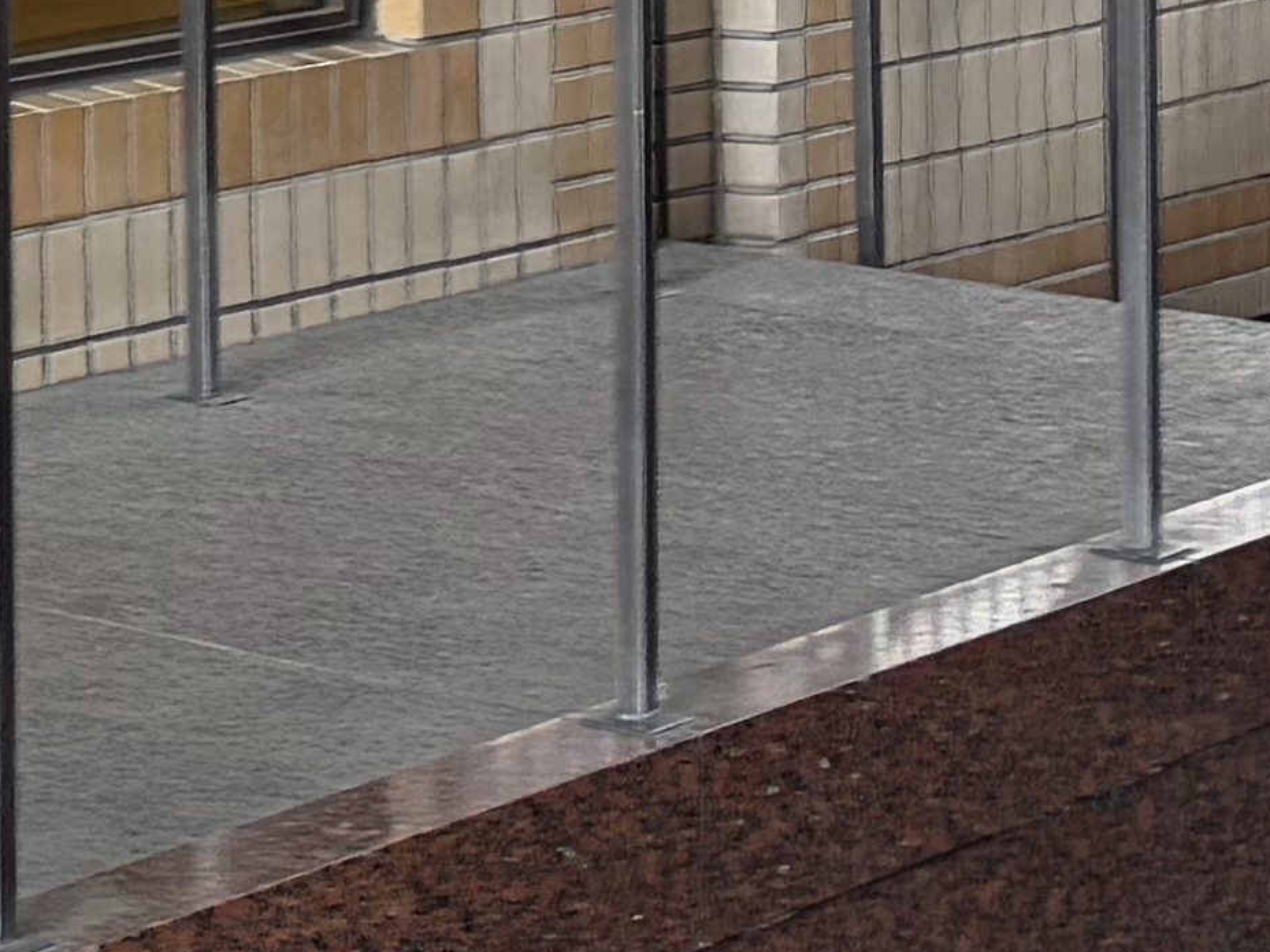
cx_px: -869
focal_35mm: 160
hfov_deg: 11.6
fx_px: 5870
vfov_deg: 8.7
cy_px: -992
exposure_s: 1/122
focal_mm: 5.96
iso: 64
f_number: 1.6
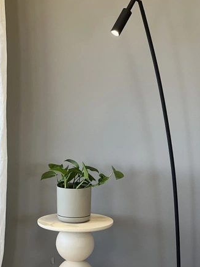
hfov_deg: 13.1
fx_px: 871
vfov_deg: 17.4
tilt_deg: -8.1
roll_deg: -1.7
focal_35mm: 113
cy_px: 160
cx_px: 123
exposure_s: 1/50
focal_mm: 9
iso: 125
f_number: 2.8
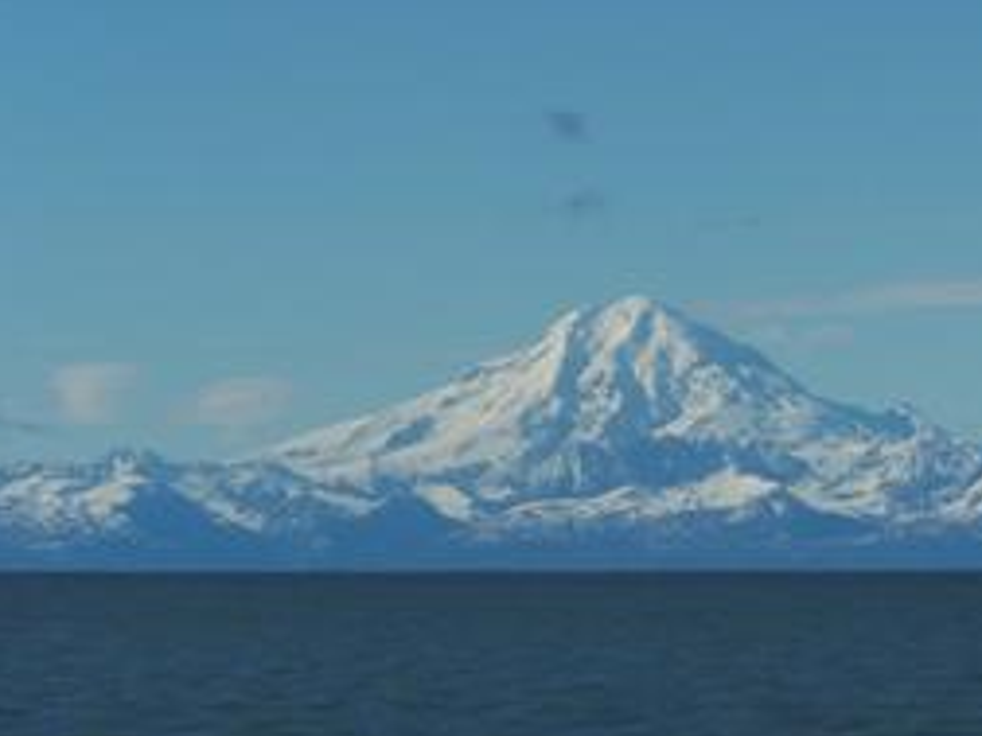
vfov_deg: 5.8
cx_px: 583
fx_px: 7262
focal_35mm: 256
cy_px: 487
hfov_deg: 7.7
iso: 80
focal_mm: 31.3
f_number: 6.3
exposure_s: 1/800
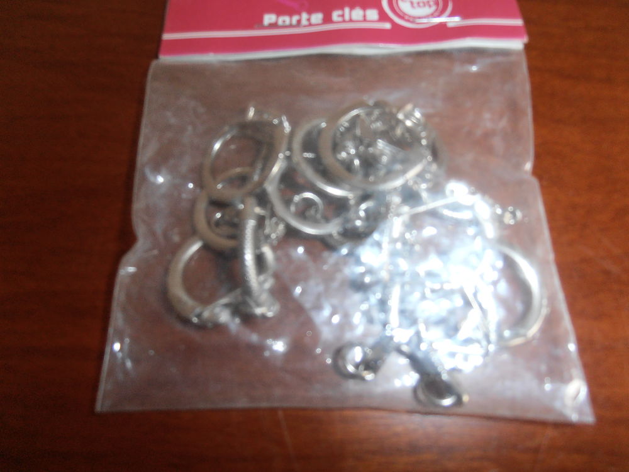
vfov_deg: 56.8
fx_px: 436
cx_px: 314
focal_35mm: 24
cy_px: 236
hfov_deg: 71.6
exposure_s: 1/30
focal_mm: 4.2
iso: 125
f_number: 3
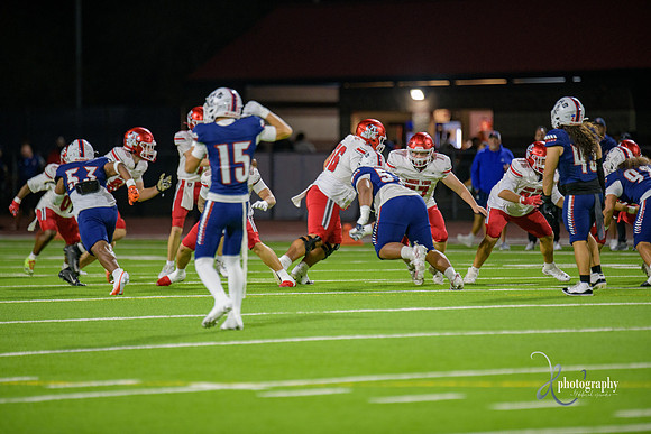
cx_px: 326
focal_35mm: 300
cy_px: 217
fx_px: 5426
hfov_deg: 6.9
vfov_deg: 4.6
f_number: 2.8
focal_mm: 300
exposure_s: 1/250
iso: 1250
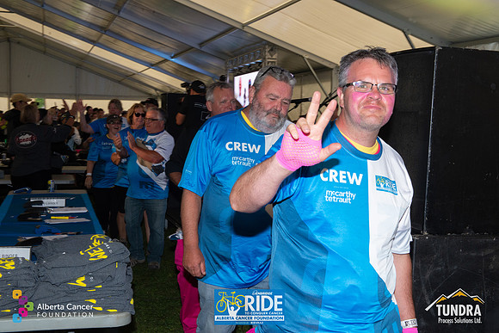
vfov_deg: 27.0
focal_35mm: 50
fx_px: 693
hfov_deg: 39.6
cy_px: 166
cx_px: 250
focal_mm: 50
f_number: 13
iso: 1600
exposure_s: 1/125
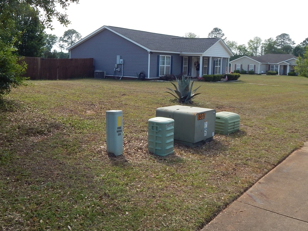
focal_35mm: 36
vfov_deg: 39.2
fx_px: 320
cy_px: 77
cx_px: 139
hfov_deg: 51.3
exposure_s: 1/1250
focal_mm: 4
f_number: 3
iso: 125
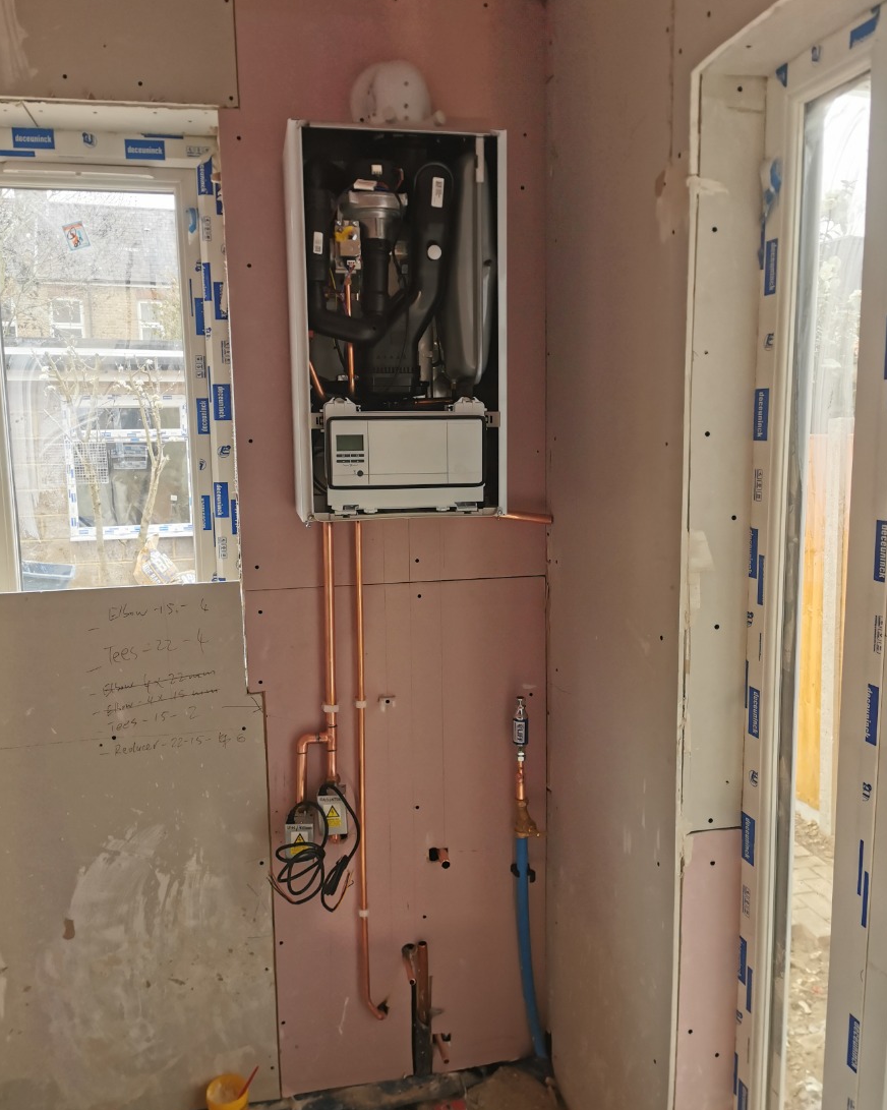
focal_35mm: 29
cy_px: 571
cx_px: 435
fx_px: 952
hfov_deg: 49.9
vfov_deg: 60.5
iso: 50
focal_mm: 5.56
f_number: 1.6
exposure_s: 1/267
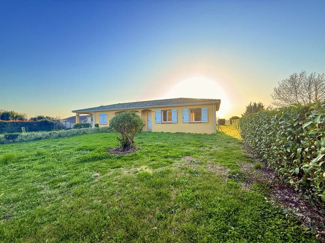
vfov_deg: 85.7
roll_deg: +0.7
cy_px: 122
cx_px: 162
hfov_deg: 102.1
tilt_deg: +1.3
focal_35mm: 14
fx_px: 131
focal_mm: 2.22
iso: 64
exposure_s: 1/248
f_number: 2.2
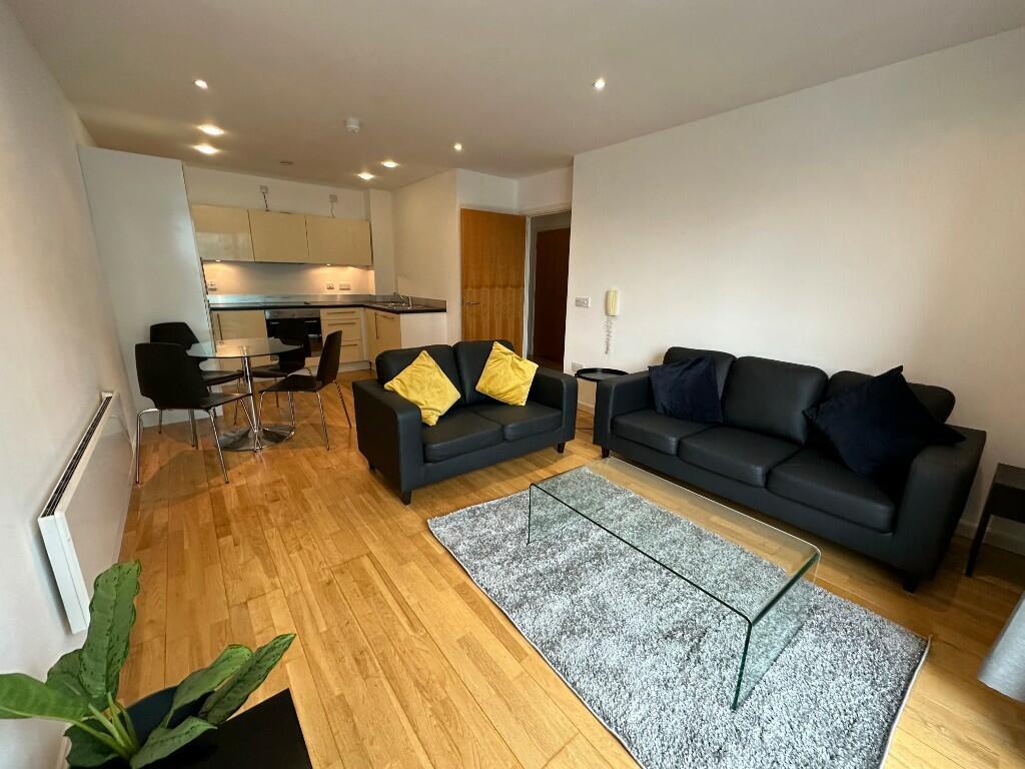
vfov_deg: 85.7
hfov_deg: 102.1
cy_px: 384
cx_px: 512
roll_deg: +0.0
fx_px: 415
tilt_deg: -13.9
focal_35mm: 14
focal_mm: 2.22
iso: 250
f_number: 2.2
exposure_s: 1/100
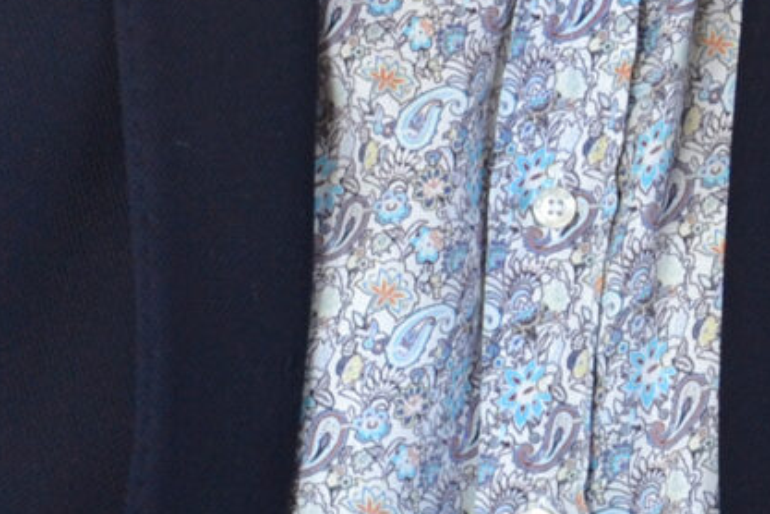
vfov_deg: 4.3
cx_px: 393
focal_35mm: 322
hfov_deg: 6.4
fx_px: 6888
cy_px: -165
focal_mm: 35
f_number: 4.2
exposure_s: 1/60
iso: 500
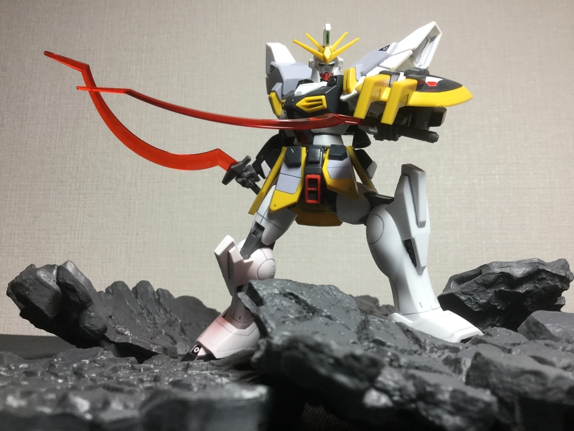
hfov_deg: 58.4
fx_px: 514
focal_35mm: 31
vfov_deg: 45.4
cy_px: 216
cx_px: 287
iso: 25
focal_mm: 3.3
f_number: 2.4
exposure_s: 1/30
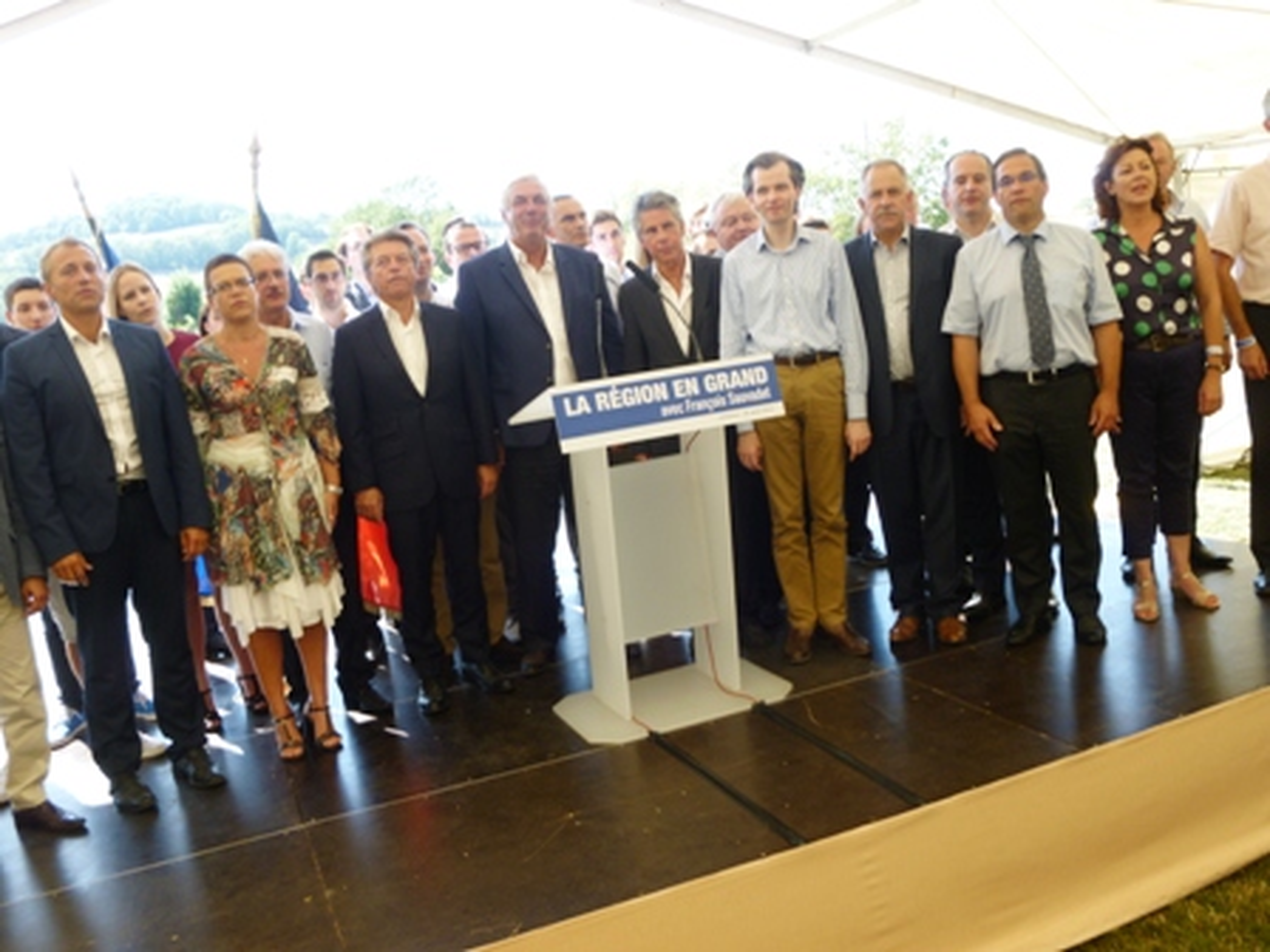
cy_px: 476
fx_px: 1247
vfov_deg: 41.8
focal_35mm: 34
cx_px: 635
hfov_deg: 54.0
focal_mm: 6
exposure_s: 1/80
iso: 100
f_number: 3.5
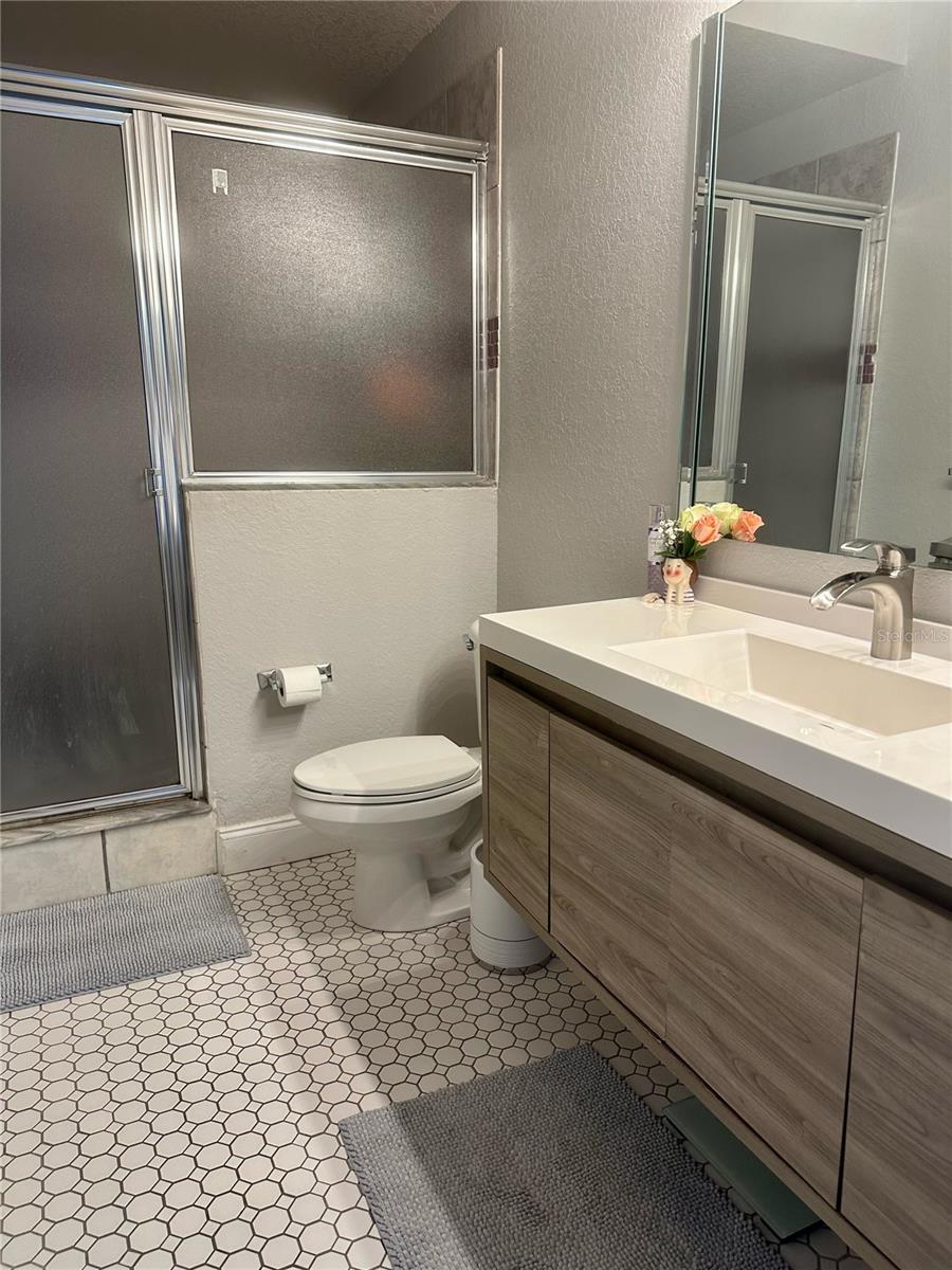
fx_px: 880
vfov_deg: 71.6
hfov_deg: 56.8
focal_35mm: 24
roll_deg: -0.1
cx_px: 476
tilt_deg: -13.1
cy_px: 635
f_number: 1.78
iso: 125
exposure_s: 1/60
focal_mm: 6.86
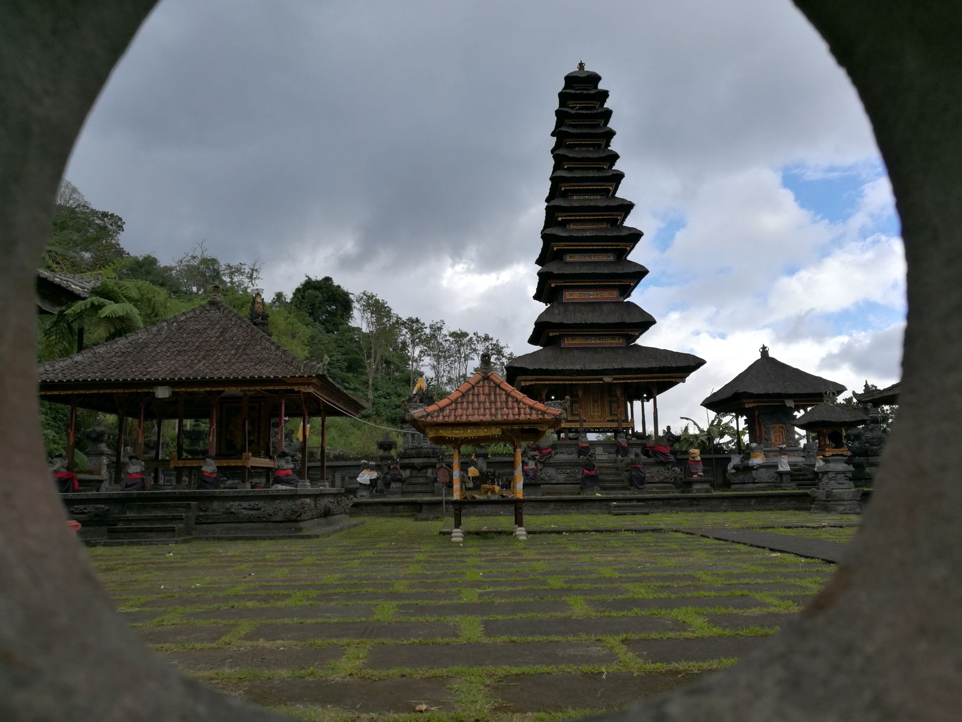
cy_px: 361
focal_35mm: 27
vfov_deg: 51.4
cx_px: 481
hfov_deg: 65.3
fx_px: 750
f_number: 2.2
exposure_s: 1/755
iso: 50
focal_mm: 4.5
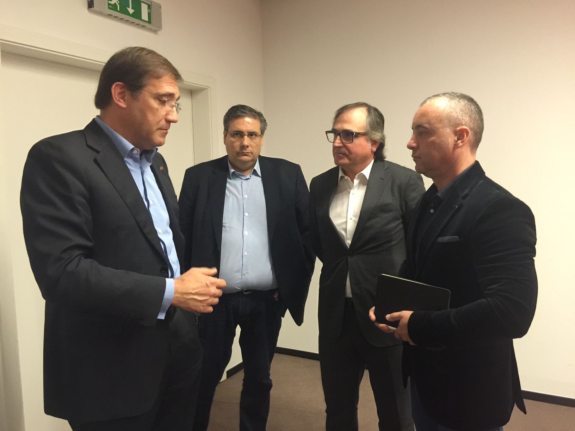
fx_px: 482
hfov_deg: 61.7
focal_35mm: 29
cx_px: 288
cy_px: 216
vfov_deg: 48.2
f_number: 2.2
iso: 160
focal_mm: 4.15
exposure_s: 1/8
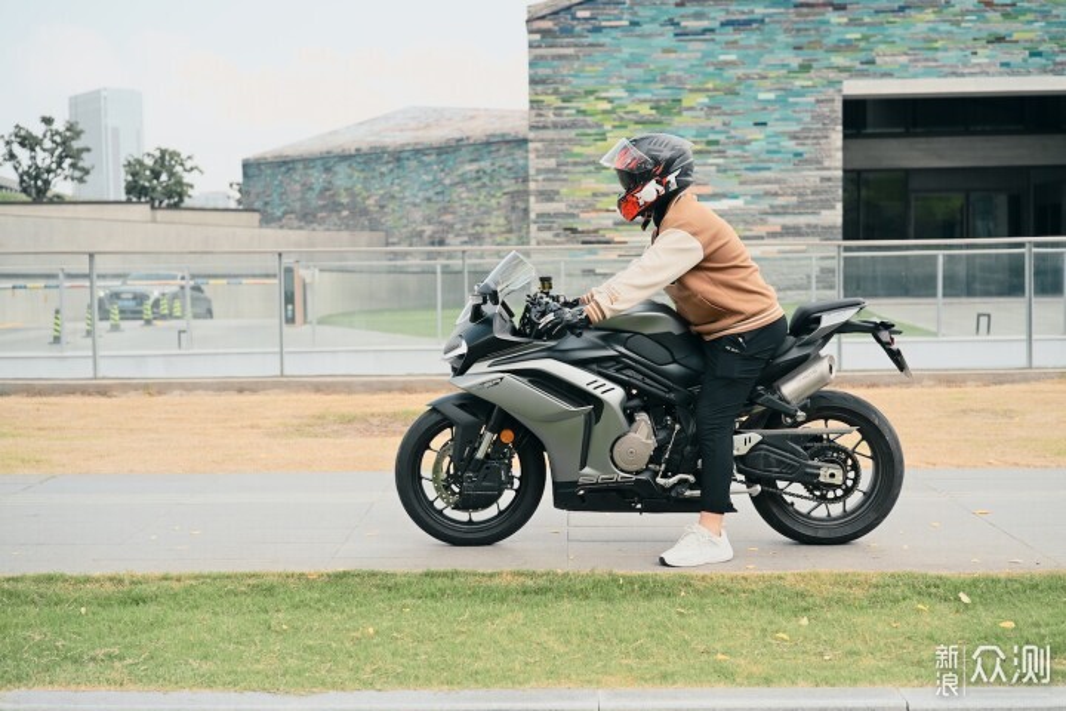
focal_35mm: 50
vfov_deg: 27.0
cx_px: 533
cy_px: 356
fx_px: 1480
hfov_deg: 39.6
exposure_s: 1/2500
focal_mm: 50
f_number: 3.5
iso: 800
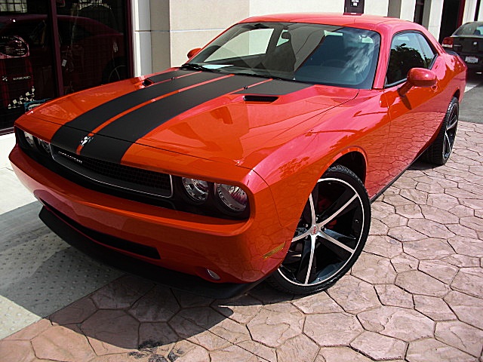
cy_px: 181
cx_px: 242
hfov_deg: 51.4
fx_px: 502
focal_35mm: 36
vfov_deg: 39.7
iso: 50
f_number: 7.9
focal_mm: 6.3
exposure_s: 1/125
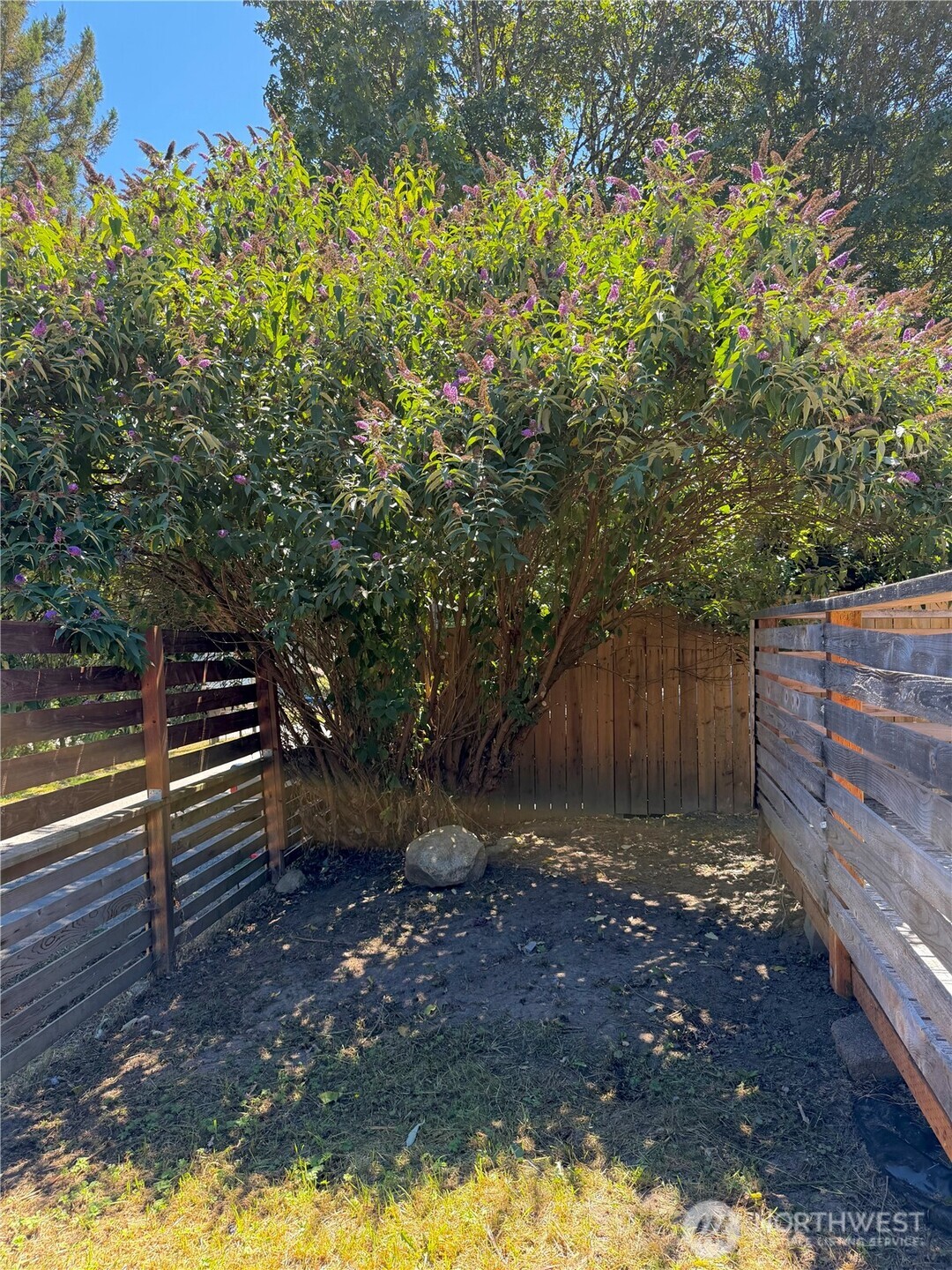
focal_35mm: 24
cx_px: 476
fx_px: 880
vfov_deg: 71.6
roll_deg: +0.1
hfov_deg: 56.8
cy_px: 635
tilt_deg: -0.2
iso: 100
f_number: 1.78
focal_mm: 6.76
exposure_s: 1/805
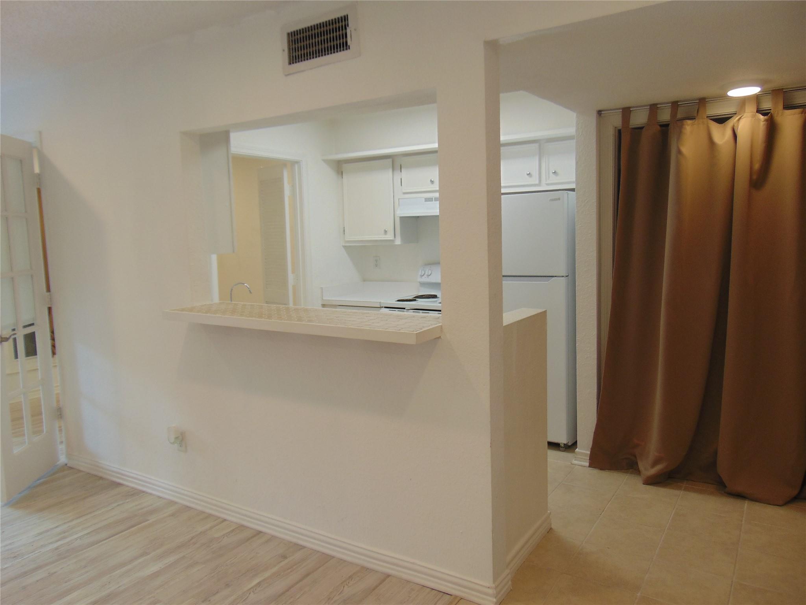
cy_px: 302
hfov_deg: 69.4
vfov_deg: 54.9
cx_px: 403
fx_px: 582
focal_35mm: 25
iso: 80
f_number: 3
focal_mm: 4.5
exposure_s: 1/30
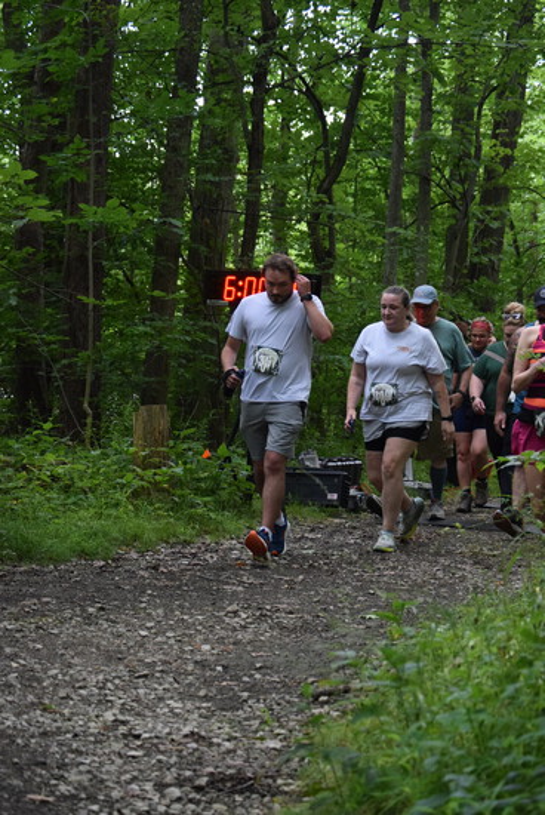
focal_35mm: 82
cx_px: 272
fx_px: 1869
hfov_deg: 16.6
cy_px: 408
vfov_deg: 24.6
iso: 2800
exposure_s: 1/500
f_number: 4
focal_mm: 55
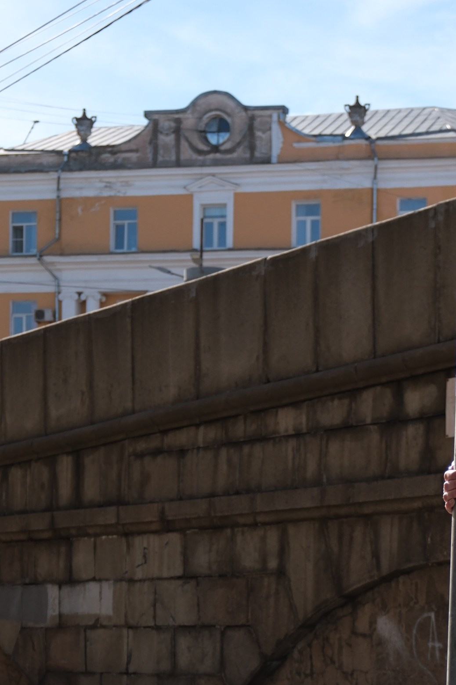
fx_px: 2015
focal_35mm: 106
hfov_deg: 12.7
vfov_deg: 18.7
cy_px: 717
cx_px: 471
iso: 125
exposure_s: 1/1100
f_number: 3.6
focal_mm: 28.7
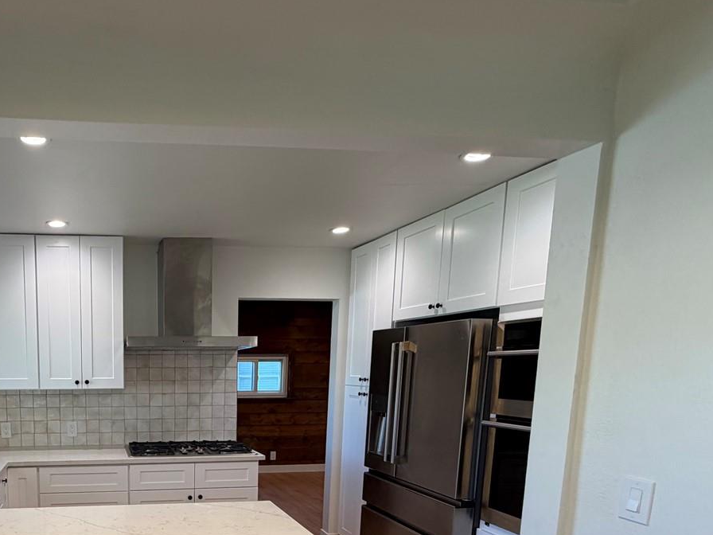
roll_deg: +0.9
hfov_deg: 63.4
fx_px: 515
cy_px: 436
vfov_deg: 51.1
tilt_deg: -8.2
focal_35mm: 25
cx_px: 142
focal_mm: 2.22
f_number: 2.2
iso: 125
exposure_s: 1/120
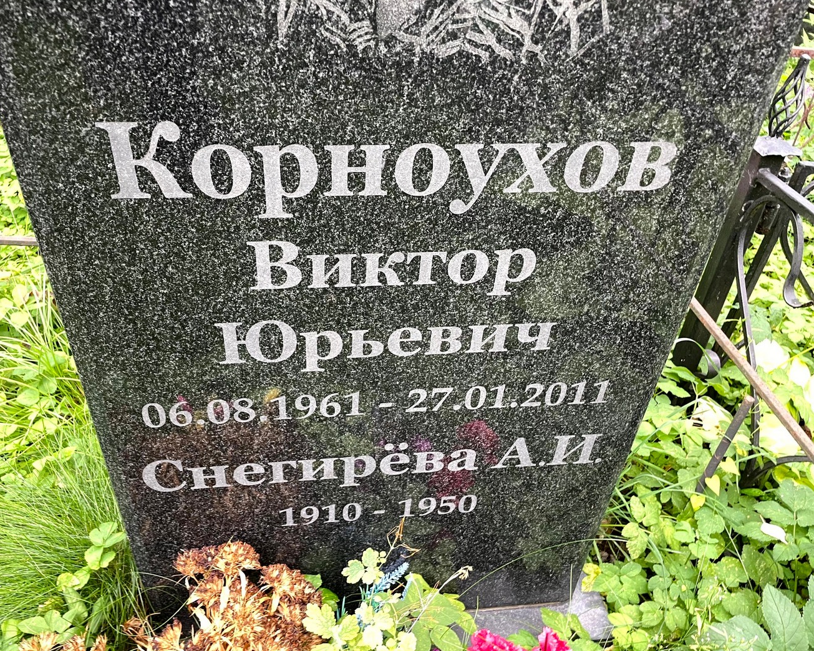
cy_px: 329
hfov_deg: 62.1
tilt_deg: -37.6
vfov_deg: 51.5
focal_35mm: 28
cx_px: 366
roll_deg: -2.9
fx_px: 675
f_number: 1.6
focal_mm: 4.2
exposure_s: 1/60
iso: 160
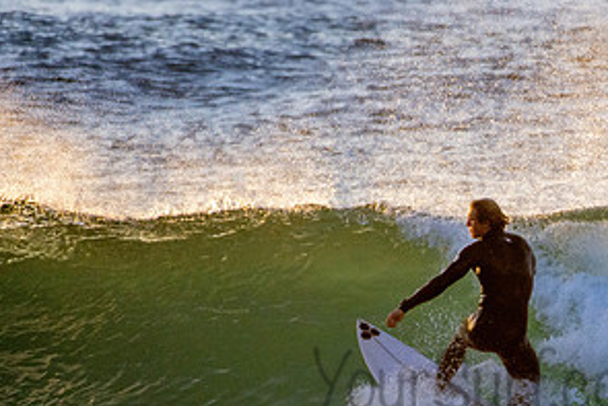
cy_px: 362
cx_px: 526
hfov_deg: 1.4
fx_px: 24956
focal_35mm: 1477
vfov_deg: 0.9
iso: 900
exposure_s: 1/2000
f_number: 5.6
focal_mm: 500
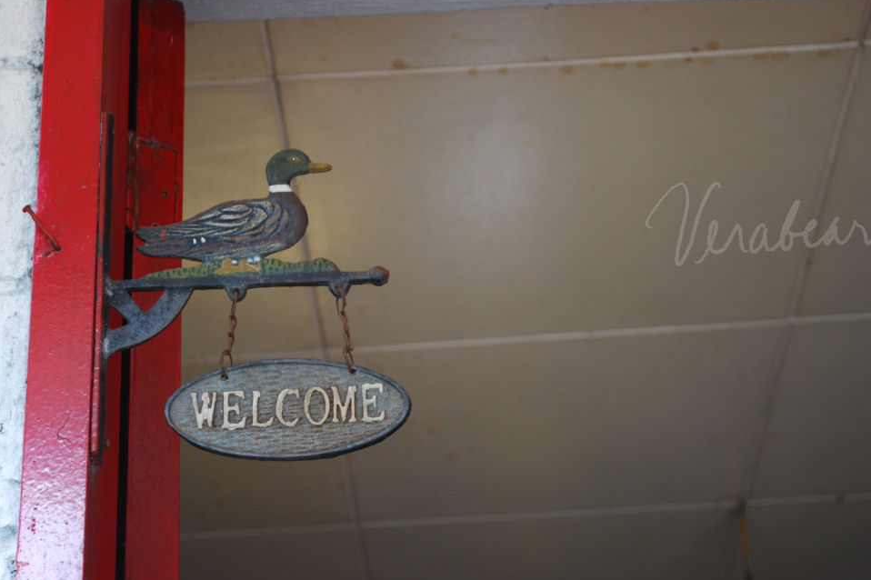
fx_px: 2020
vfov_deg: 16.3
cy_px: 290
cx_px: 438
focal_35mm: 84
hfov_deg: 24.3
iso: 400
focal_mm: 55
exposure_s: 1/40
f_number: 5.6
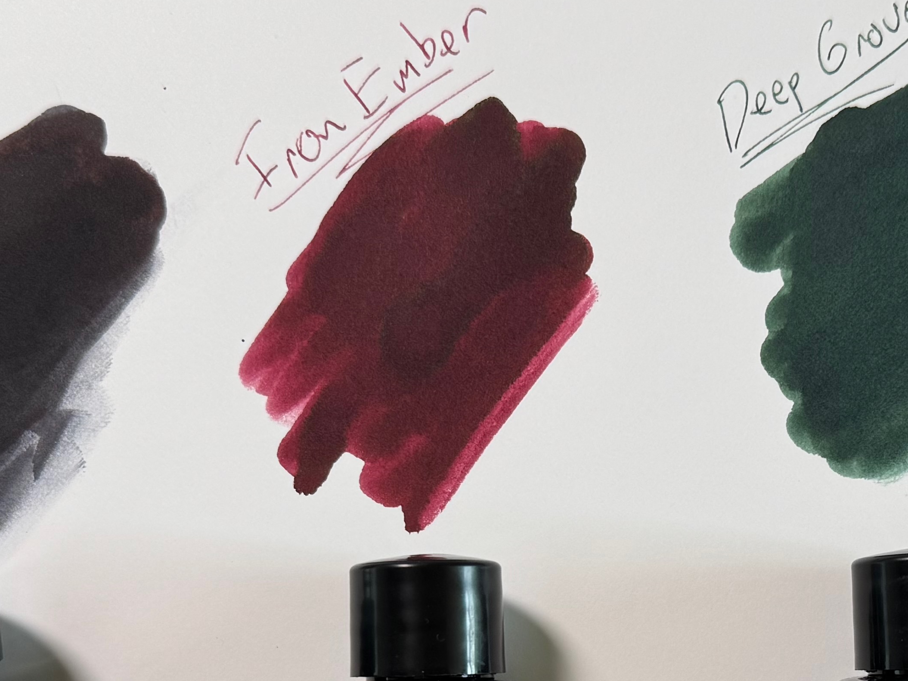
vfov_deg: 22.1
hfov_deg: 29.6
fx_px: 1705
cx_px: 608
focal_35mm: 65
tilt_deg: -88.6
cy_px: 607
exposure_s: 1/121
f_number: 1.78
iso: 125
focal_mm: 6.76
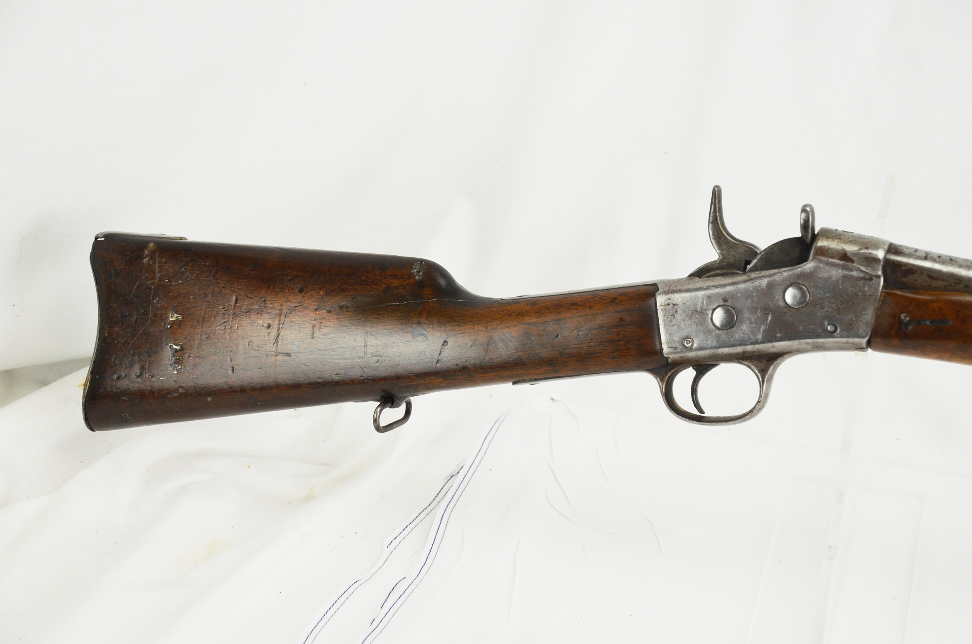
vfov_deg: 17.4
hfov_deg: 26.0
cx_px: 486
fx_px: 2102
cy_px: 322
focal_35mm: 78
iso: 280
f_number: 5.6
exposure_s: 1/125
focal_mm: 52
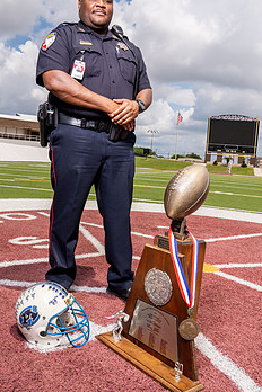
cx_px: 113
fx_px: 338
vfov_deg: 60.3
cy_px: 188
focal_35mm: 31
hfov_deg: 42.2
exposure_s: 1/200
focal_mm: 24
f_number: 11
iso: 125
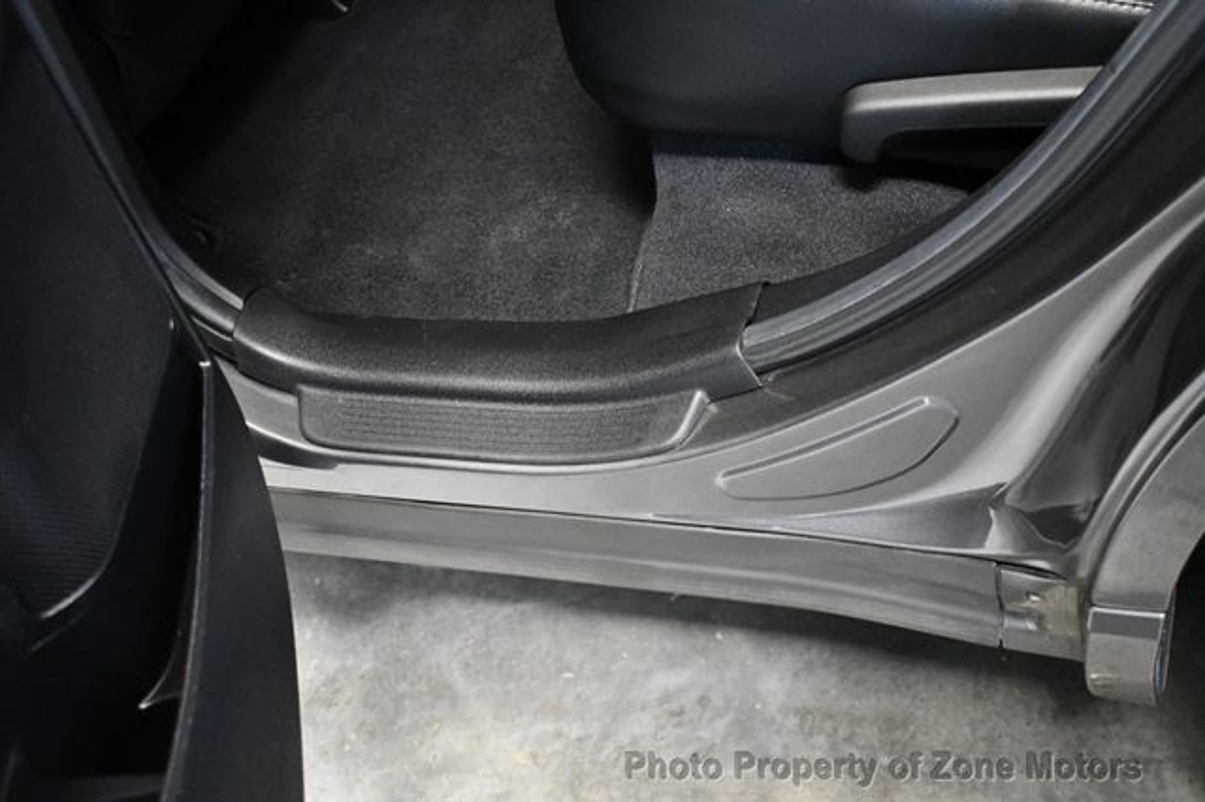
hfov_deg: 45.5
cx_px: 602
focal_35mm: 43
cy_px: 401
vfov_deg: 31.2
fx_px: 1439
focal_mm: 29
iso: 9000
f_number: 4.2
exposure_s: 1/60
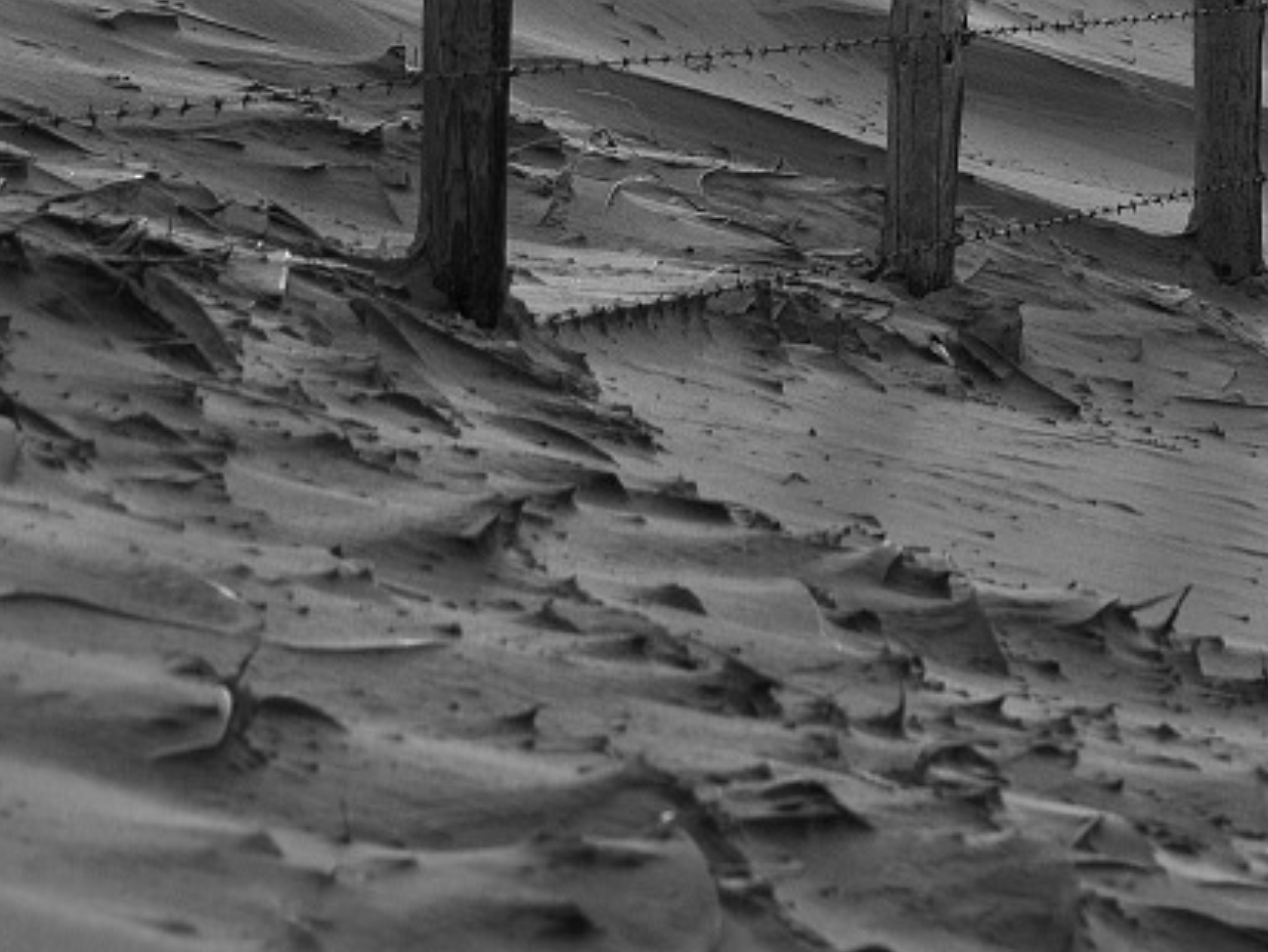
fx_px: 8940
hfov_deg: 8.1
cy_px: 6
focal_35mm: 244
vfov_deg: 6.1
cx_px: 1280
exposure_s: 1/250
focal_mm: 70
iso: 200
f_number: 6.7
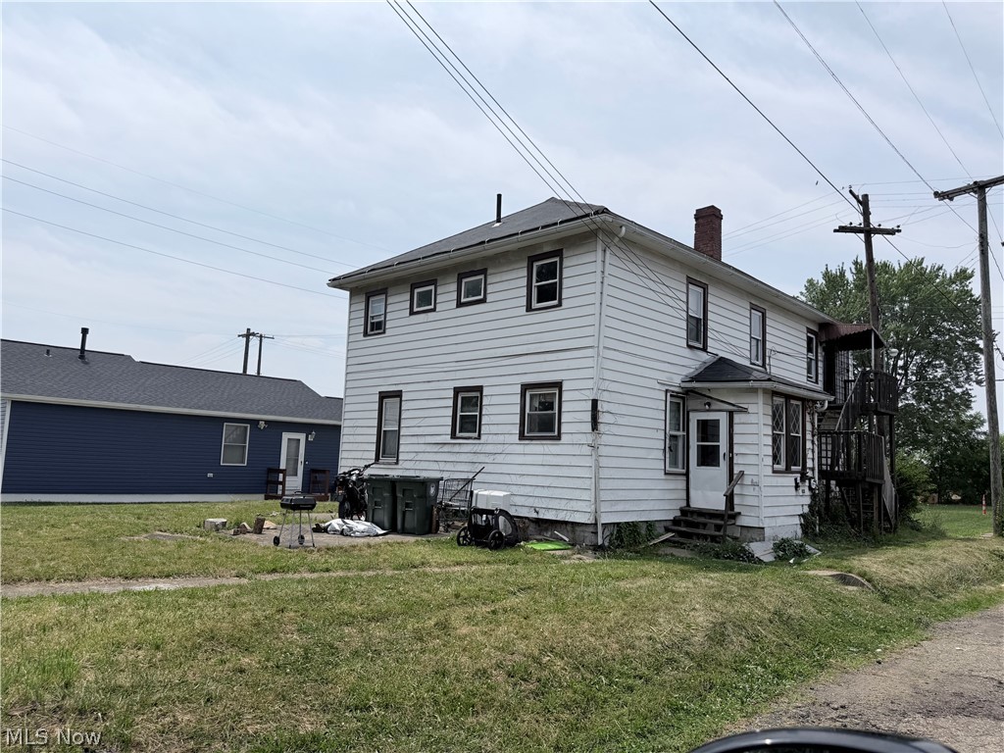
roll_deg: -0.6
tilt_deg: +4.0
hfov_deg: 71.6
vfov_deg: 56.8
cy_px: 376
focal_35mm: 24
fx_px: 696
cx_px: 502
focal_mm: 6.76
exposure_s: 1/10309
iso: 80
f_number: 1.78
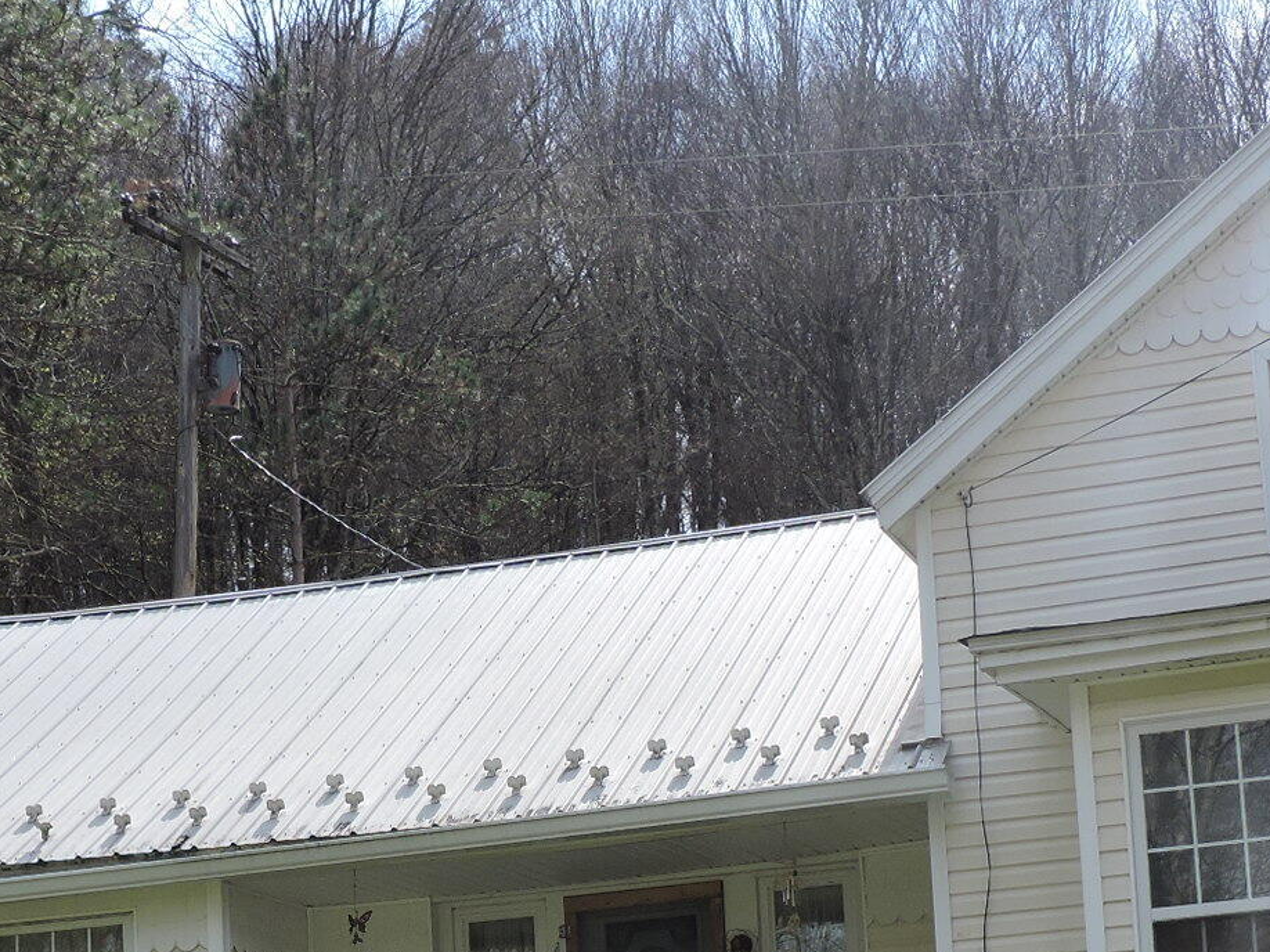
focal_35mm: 99
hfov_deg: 19.8
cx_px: 483
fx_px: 3631
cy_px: 1000
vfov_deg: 14.6
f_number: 3.3
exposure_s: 1/800
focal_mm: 7.1
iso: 100
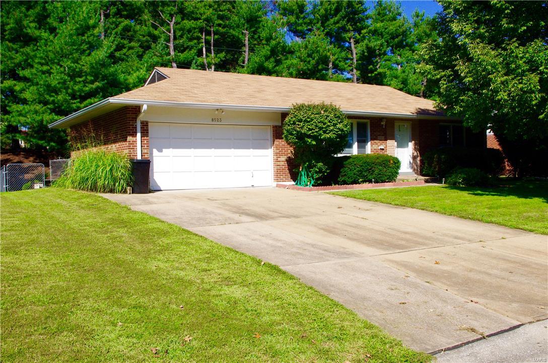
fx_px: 517
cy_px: 182
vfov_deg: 38.8
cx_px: 274
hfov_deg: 55.9
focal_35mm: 34
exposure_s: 1/500
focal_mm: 23.13
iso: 800
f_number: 14
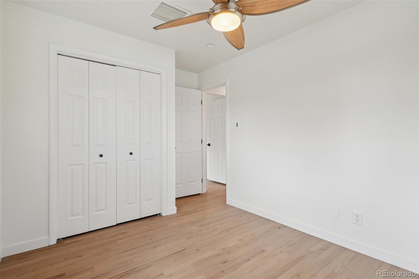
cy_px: 140
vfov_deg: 72.0
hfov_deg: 95.0
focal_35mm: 16
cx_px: 210
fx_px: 192
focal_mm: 11
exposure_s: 1/30
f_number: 8
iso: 320
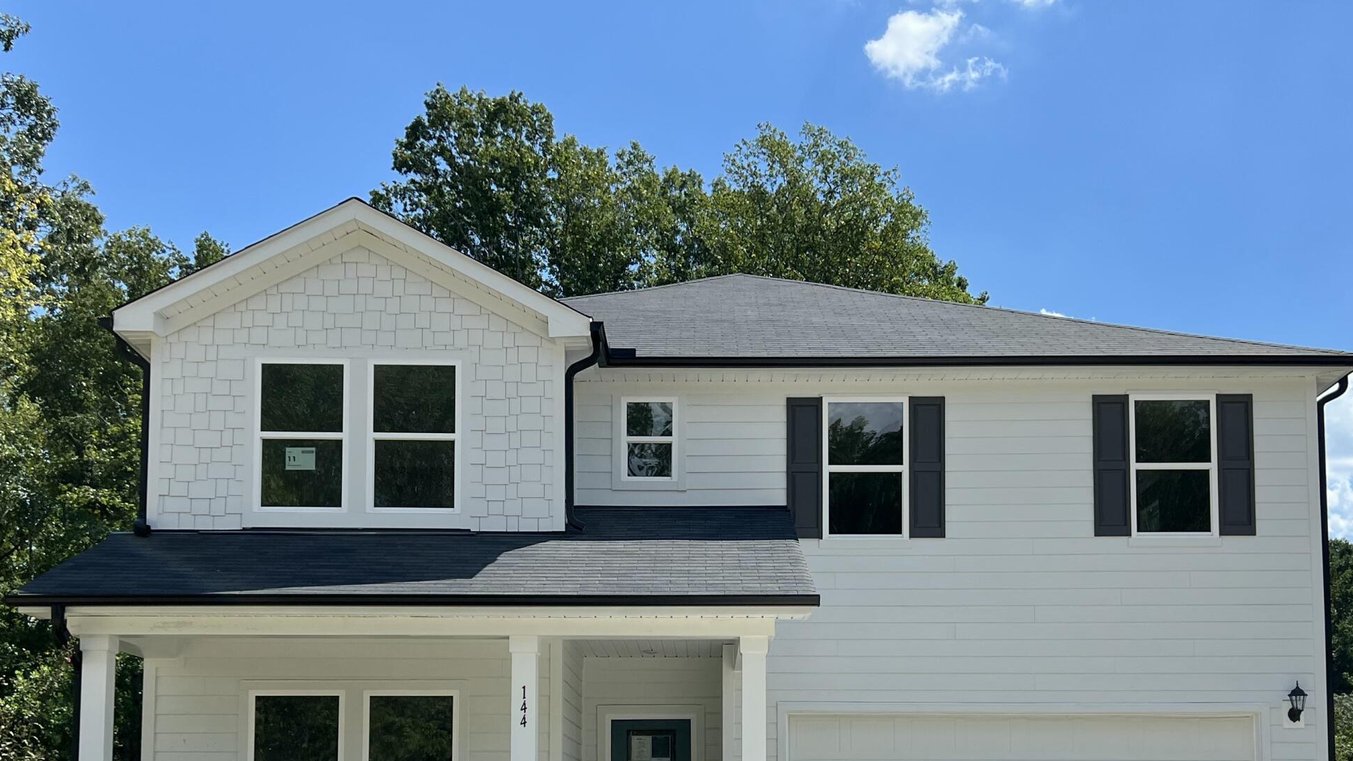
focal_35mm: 44
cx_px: 719
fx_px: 1578
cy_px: 694
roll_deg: -0.7
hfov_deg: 46.4
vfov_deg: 26.2
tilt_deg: +7.2
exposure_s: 1/5882
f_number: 1.5
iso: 50
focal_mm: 5.7
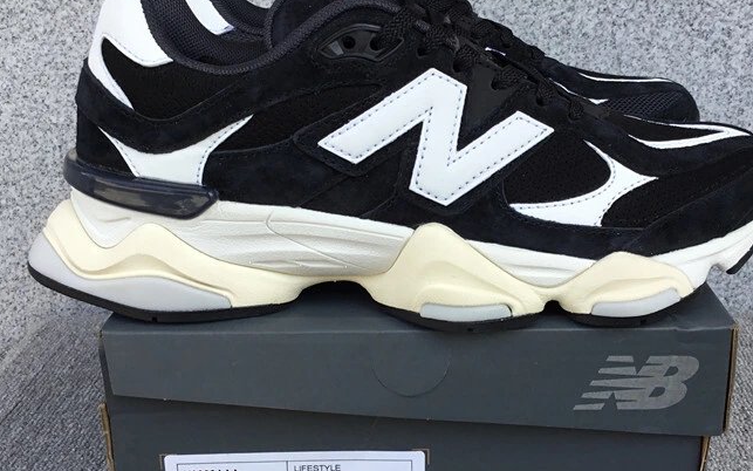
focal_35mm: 46
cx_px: 409
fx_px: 944
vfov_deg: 28.0
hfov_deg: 43.4
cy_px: 258
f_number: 2.4
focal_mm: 3.3
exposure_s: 1/242
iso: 25
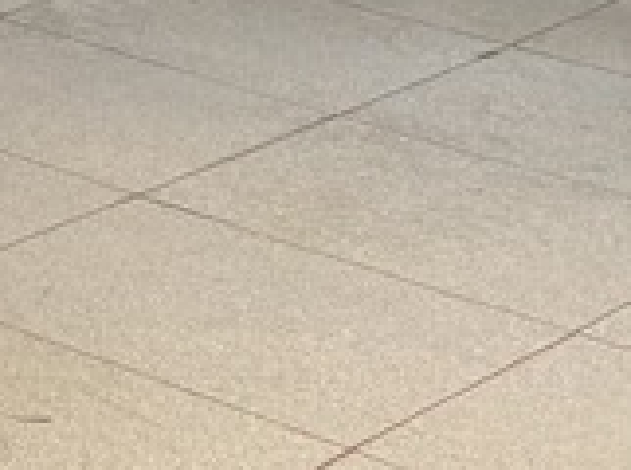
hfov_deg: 10.0
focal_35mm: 153
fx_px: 2783
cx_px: -1207
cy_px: -838
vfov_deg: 8.4
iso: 80
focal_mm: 6.76
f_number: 1.78
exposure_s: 1/100
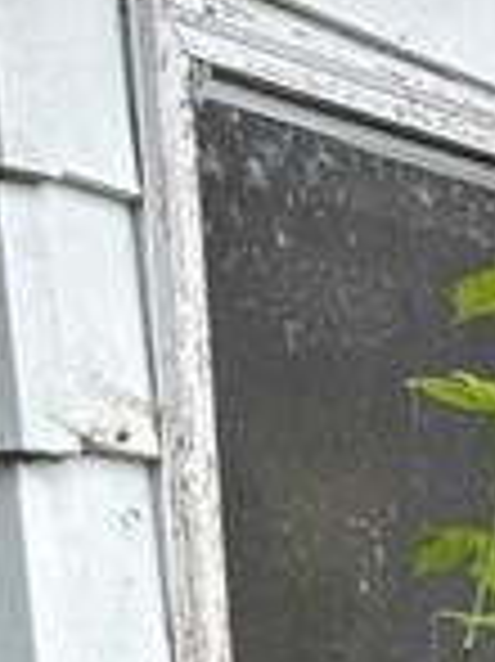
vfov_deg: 13.9
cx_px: 1040
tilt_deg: -5.5
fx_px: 2597
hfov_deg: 10.0
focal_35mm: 136
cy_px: 901
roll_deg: +1.9
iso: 50
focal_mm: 5.96
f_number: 1.6
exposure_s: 1/973
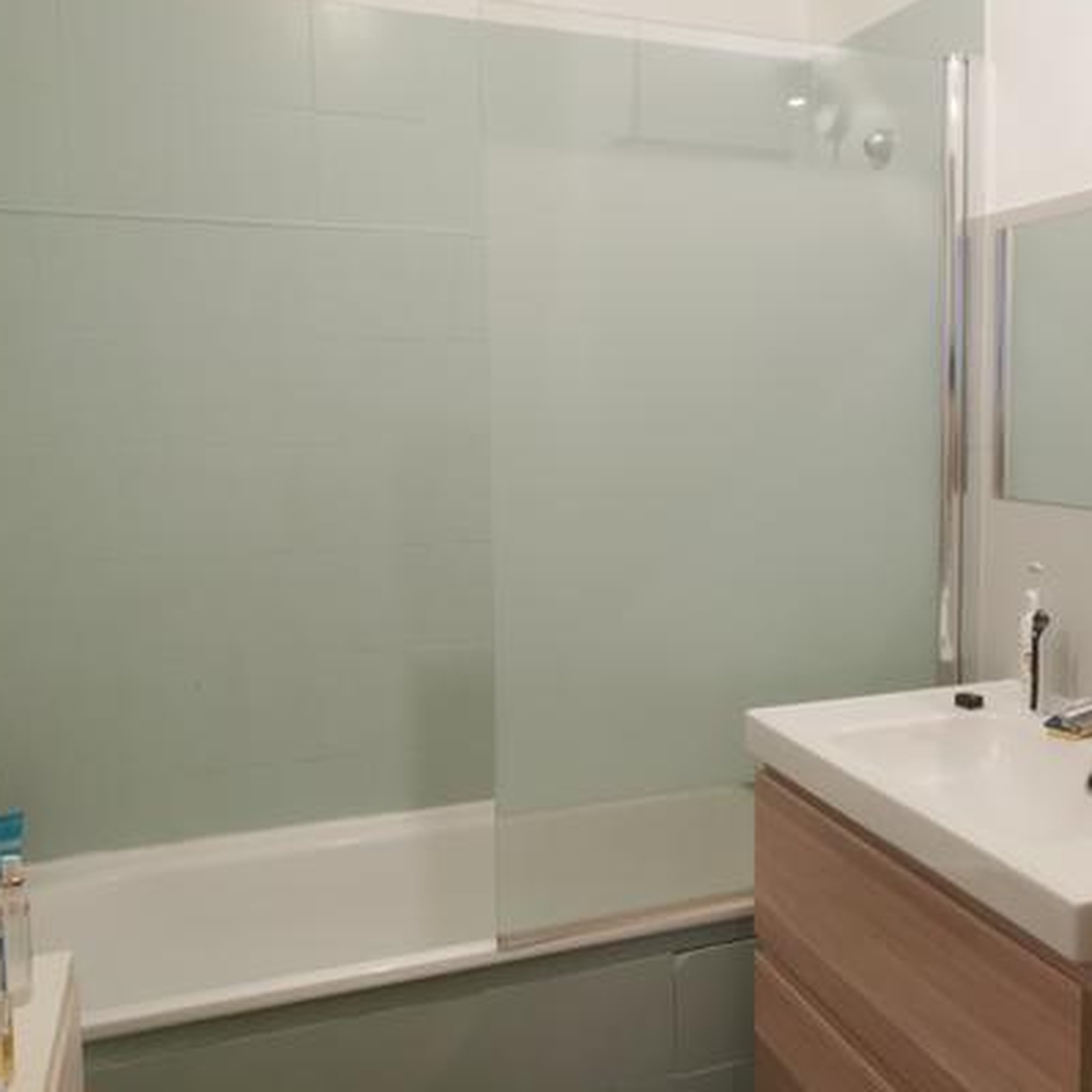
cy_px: 502
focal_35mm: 36
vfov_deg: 46.0
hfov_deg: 44.8
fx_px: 1285
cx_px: 787
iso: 125
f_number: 1.8
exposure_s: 1/50
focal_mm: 5.58
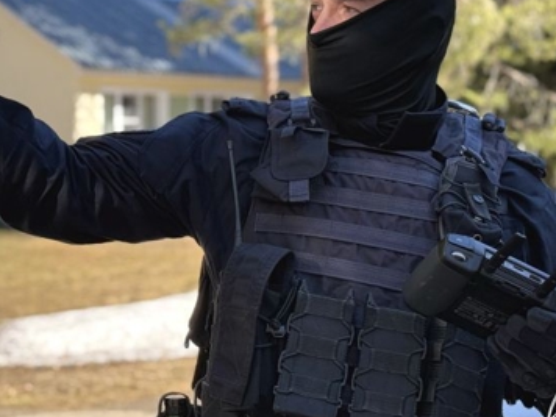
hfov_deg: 21.7
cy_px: 112
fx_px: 1446
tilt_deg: +1.6
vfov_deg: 16.3
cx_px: 193
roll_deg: +1.1
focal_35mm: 90
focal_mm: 6.76
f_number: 1.78
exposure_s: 1/652
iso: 80
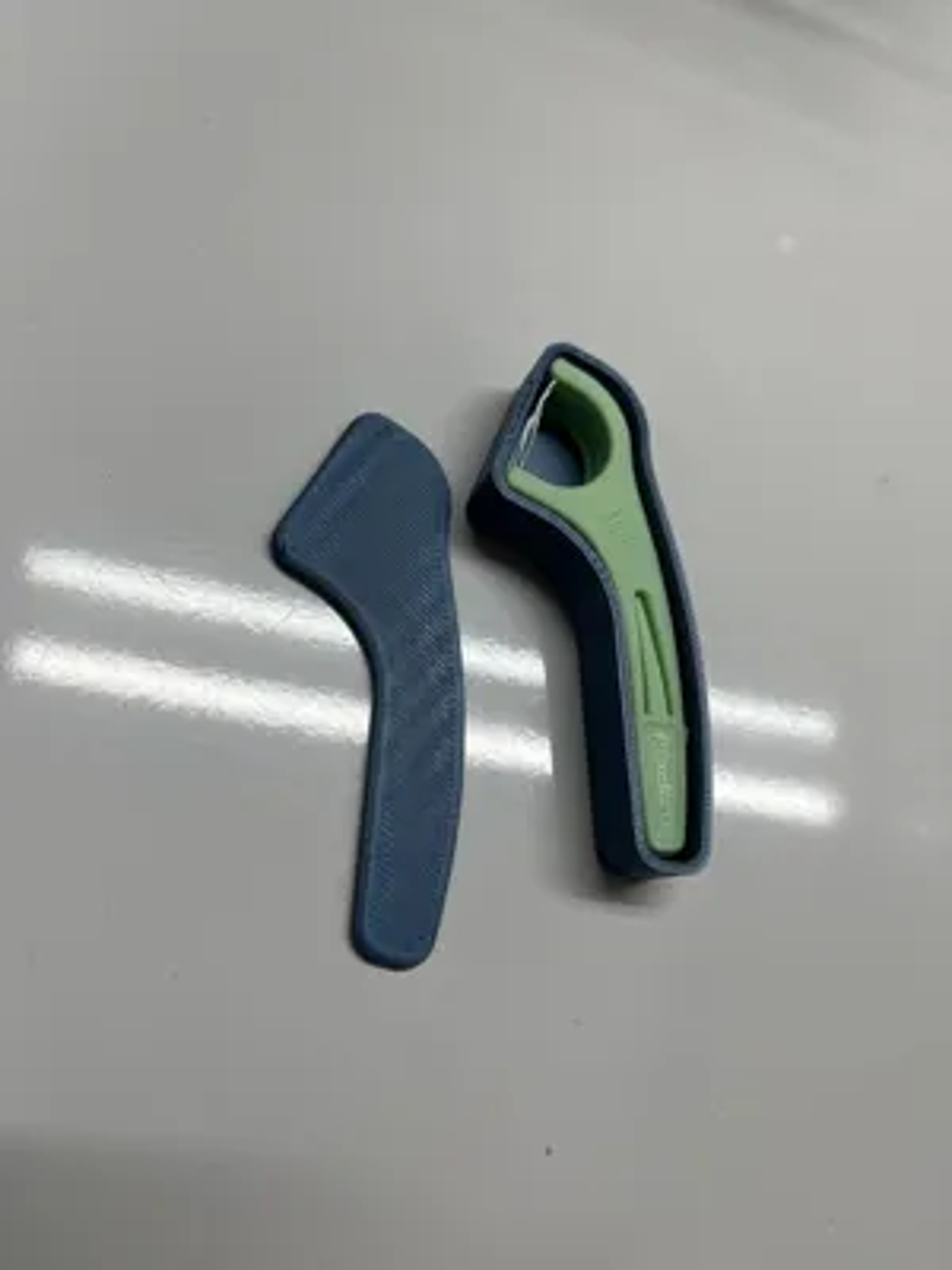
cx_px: 476
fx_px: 953
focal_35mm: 26
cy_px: 635
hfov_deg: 53.1
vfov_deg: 67.3
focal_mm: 5.1
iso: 40
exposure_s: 1/282
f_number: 1.6
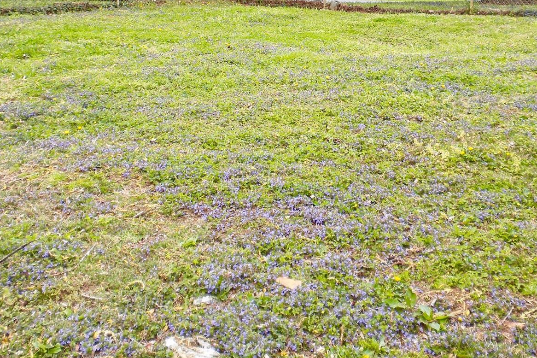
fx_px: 984
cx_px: 294
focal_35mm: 66
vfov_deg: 20.4
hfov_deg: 30.5
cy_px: 87
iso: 64
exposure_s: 1/130
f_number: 3.5
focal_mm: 6.6
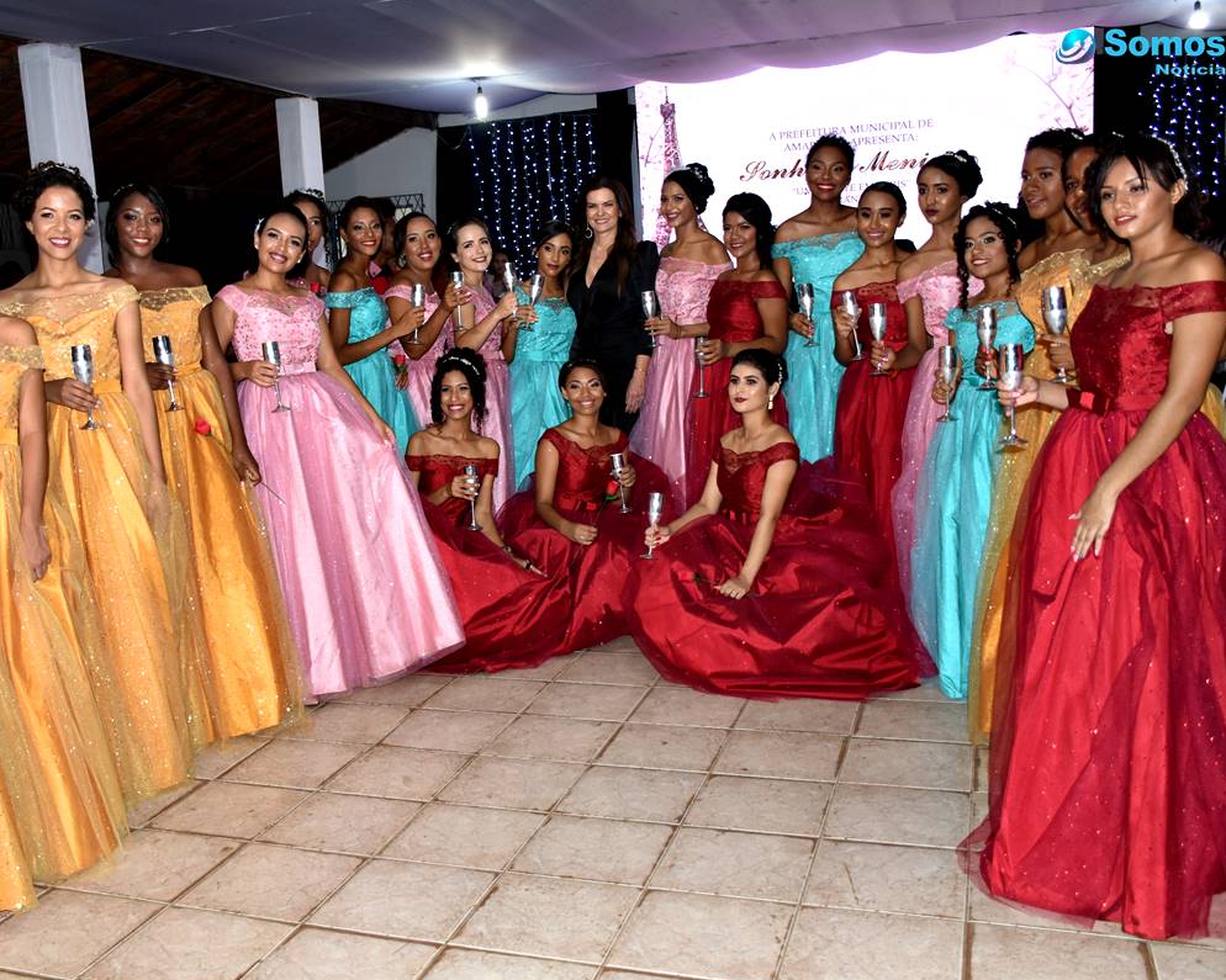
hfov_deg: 52.6
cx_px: 513
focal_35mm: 34
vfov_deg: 43.4
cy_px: 491
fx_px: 1234
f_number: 3.5
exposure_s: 1/100
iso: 1000
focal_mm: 20
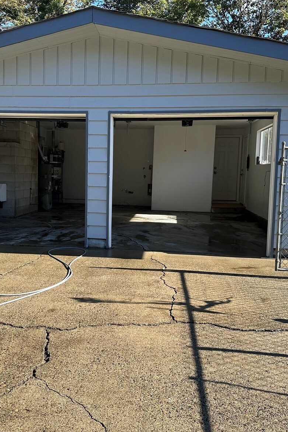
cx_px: 106
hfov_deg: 38.6
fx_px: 408
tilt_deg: -5.5
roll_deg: -0.5
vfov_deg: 55.8
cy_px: 213
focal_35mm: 34
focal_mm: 6.86
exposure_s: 1/1272
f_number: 1.78
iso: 80
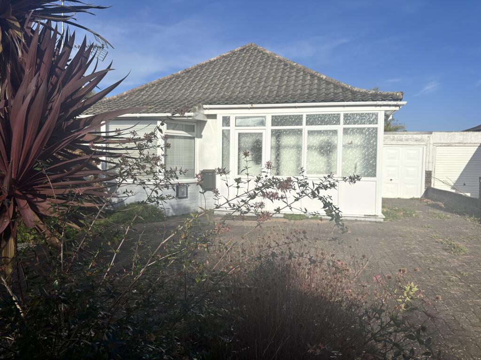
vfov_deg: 53.1
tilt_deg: -3.1
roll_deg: -0.8
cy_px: 180
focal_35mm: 26
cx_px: 240
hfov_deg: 67.3
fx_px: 361
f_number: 1.6
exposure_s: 1/5618
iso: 50
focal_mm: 5.96
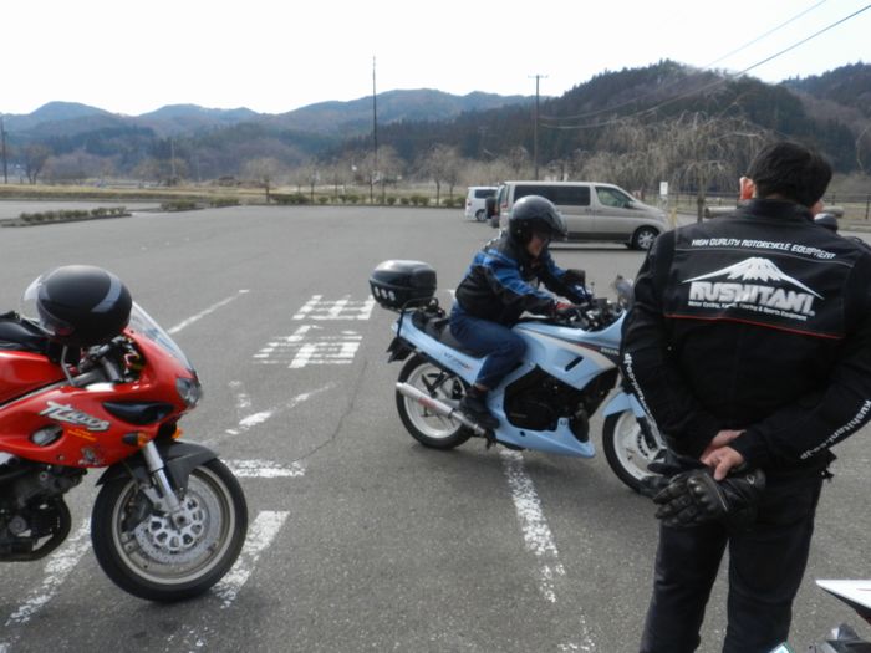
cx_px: 436
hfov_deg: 56.8
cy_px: 326
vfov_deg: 44.2
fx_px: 805
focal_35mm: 32
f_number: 5
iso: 400
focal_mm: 5.6
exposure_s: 1/1250
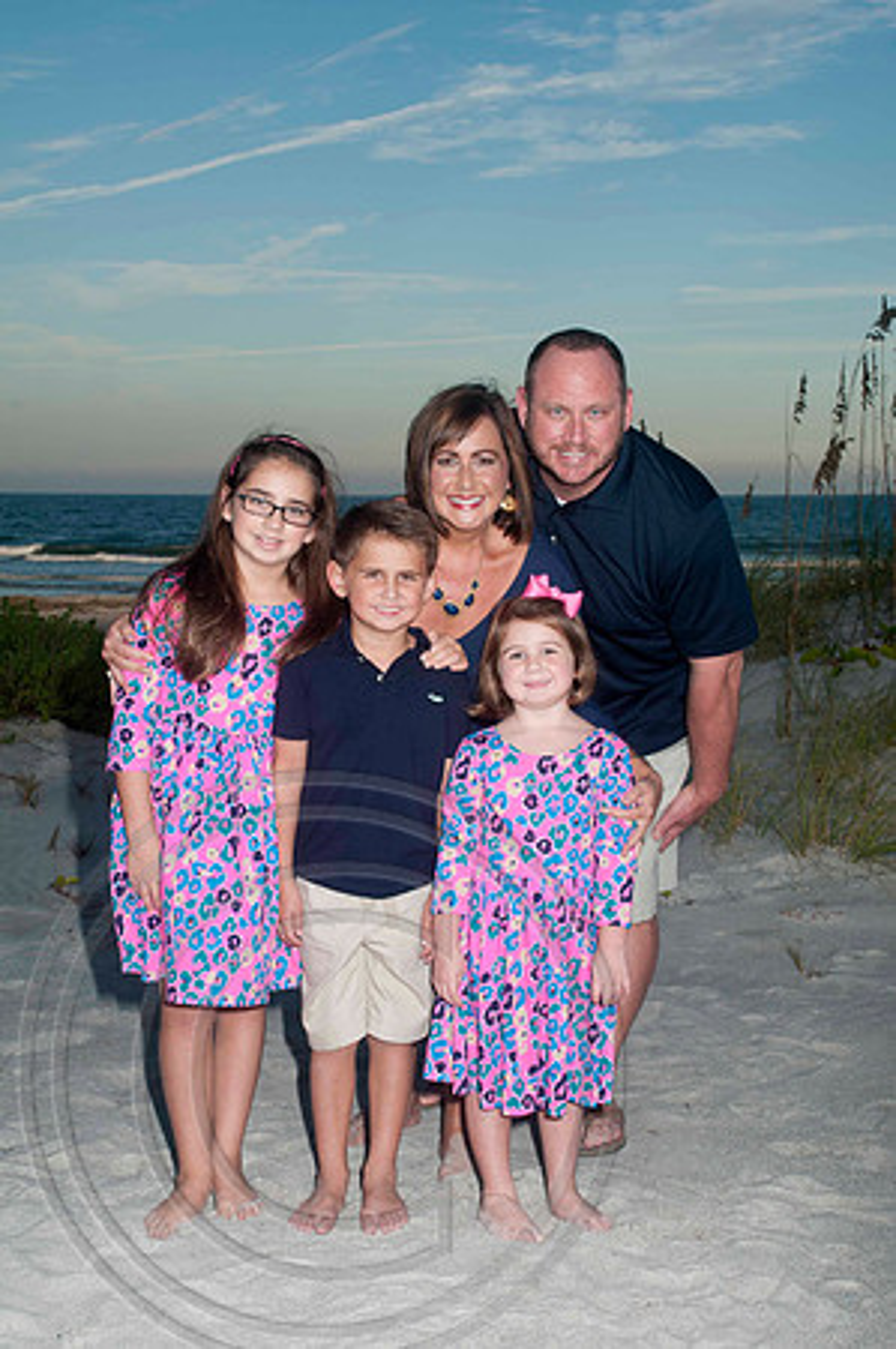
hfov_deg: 25.7
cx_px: 448
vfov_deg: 37.9
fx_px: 1964
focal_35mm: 52
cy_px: 674
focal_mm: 35
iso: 100
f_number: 8
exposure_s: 1/250
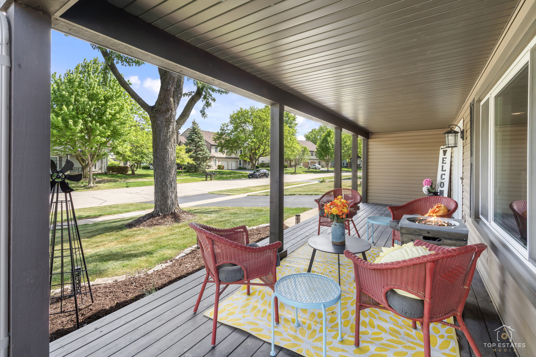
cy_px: 178
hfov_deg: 96.7
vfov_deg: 73.7
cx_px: 268
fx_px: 238
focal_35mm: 16
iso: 200
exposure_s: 1/30
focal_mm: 16
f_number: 10
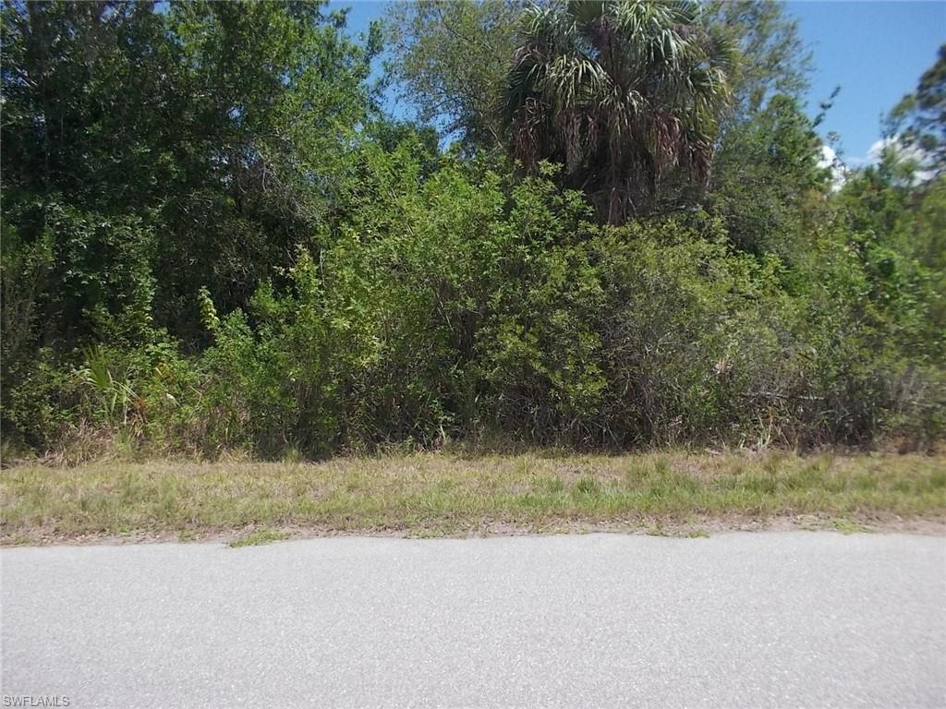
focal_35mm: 29
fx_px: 793
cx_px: 473
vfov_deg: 48.2
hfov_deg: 61.7
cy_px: 354
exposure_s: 1/800
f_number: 3.3
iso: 80
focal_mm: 4.1
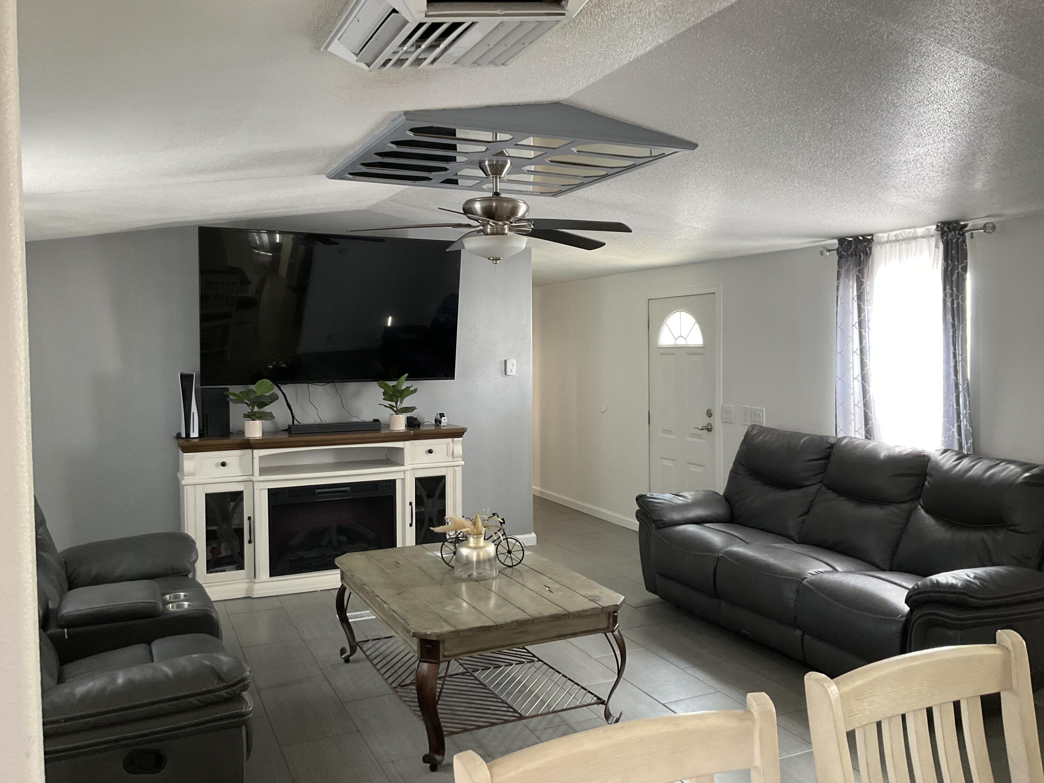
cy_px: 392
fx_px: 875
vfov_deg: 48.2
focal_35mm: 29
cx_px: 522
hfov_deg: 61.7
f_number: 1.8
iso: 125
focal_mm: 3
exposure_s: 1/60
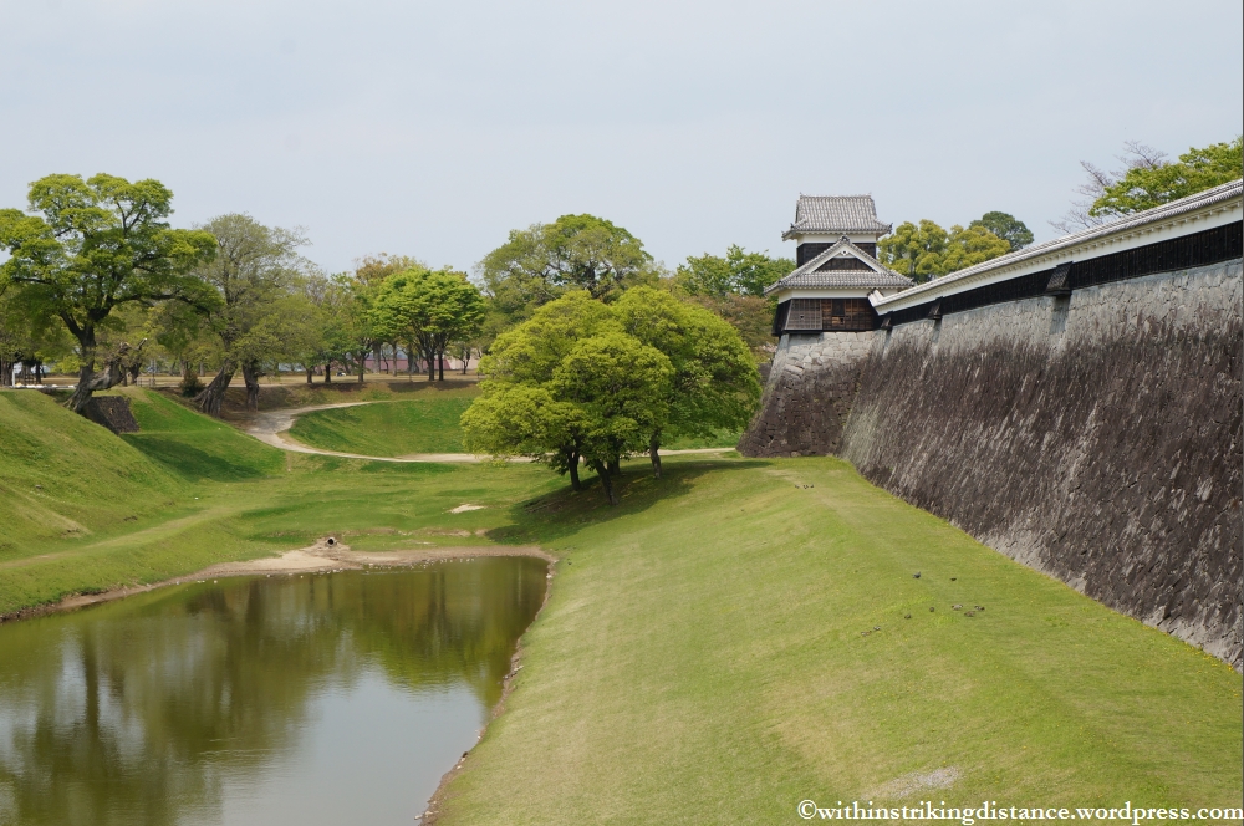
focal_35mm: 62
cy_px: 413
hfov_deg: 32.7
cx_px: 622
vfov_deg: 22.0
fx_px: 2122
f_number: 13
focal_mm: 41
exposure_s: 1/250
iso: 200
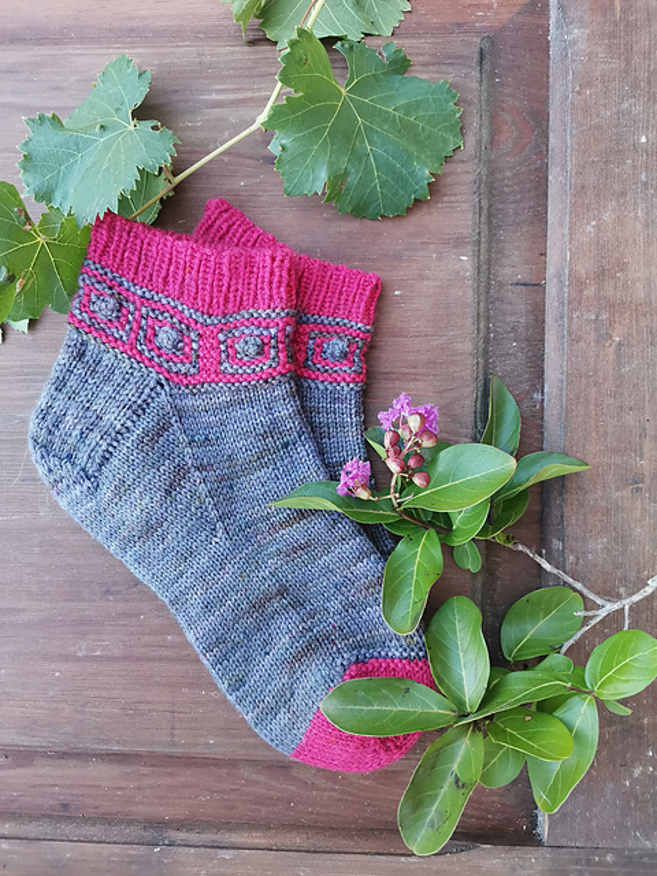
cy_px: 438
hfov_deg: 53.1
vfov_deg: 67.3
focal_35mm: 26
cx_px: 328
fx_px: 658
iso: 160
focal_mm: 4.75
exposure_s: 1/100
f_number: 1.8
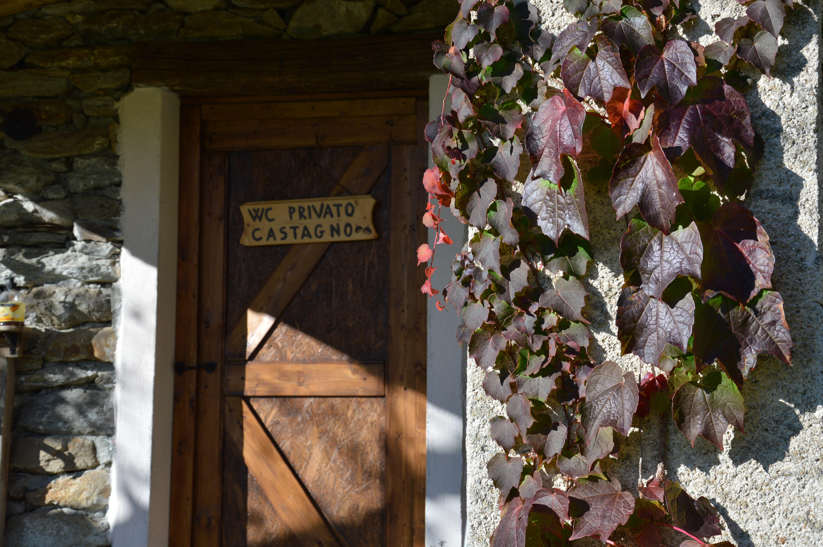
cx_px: 412
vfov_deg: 22.6
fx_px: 1370
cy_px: 274
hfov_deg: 33.4
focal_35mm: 60
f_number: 7.1
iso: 100
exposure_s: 1/200
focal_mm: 40
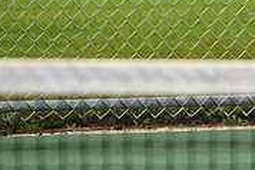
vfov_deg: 1.1
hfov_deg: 1.6
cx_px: 454
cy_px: 37
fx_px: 9194
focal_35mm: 1297
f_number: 4.5
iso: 1250
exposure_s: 1/2000
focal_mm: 200
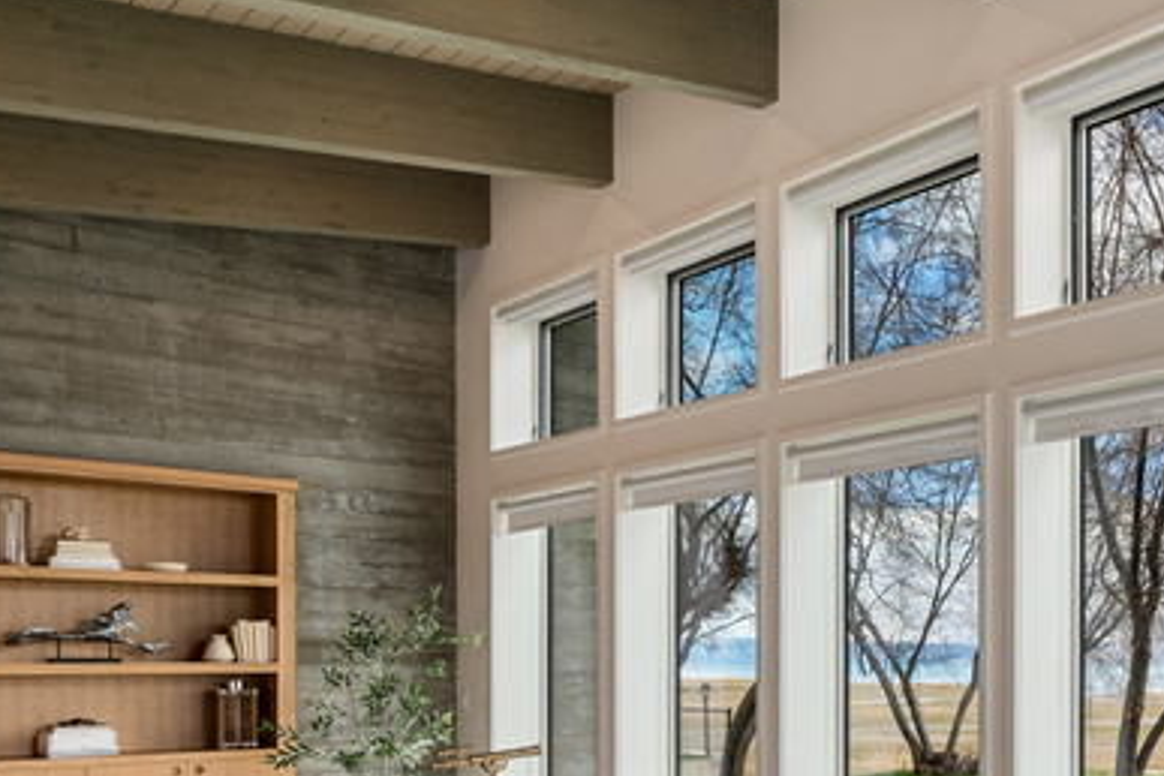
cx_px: 1164
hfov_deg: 43.2
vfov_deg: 33.5
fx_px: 1239
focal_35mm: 38
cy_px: 648
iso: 500
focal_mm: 14.5
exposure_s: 1/40
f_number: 7.1
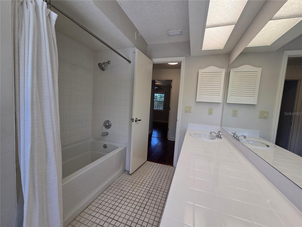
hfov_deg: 106.2
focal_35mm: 13
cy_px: 114
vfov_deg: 89.9
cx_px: 151
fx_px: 113
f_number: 2.2
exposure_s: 1/153
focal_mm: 2.2
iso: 50
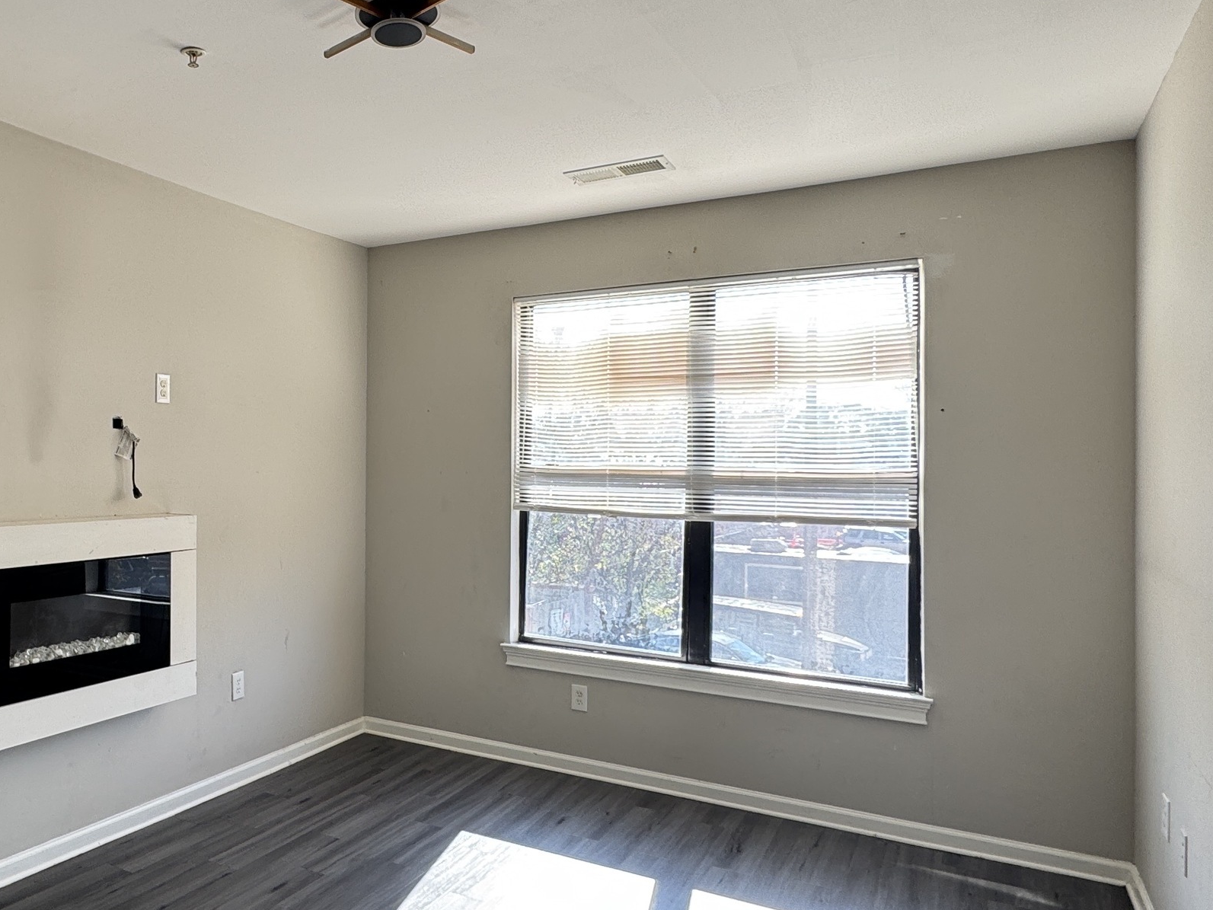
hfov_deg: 62.5
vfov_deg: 51.4
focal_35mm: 27
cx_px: 343
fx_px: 946
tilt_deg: +0.9
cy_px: 460
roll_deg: -0.4
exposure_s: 1/99
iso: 50
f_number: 2.2
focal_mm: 2.22
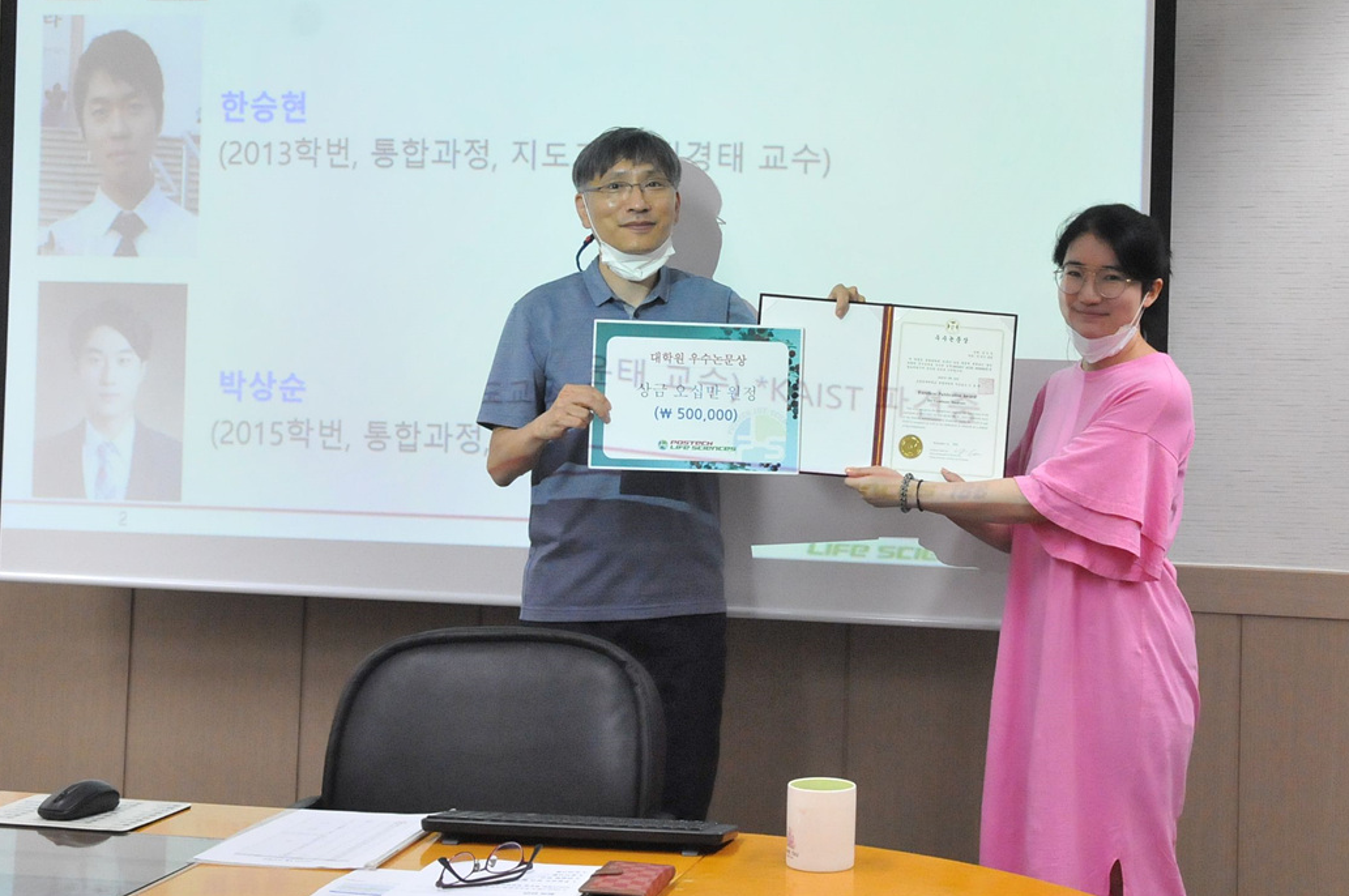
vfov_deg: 22.1
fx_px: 2283
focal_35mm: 61
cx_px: 870
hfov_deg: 32.7
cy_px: 286
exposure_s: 1/160
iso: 3200
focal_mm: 28
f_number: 6.3
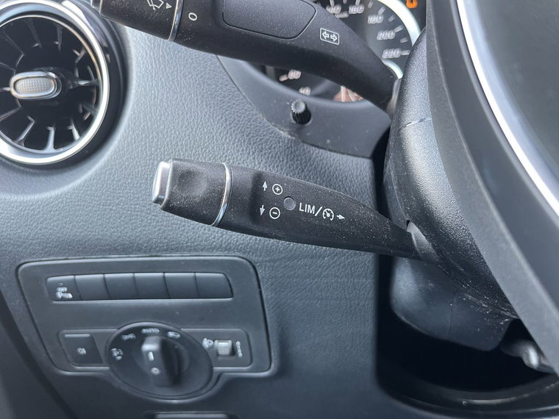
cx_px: 280
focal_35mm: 26
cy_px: 210
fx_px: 420
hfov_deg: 67.3
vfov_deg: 53.1
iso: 200
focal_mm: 5.1
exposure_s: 1/60
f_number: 1.6
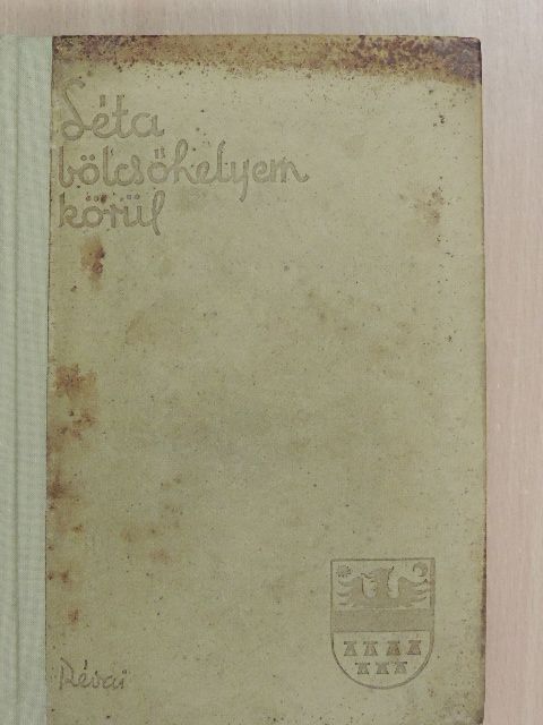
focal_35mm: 60
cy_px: 362
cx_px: 272
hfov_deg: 24.4
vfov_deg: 32.2
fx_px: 1255
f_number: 3.7
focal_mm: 10.7
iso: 1600
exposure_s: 1/60
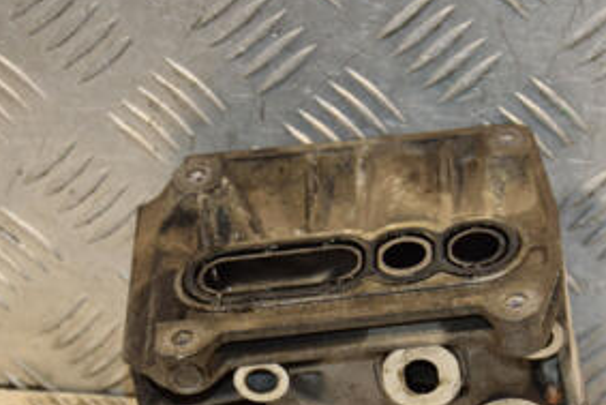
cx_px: 377
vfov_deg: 8.6
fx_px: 2678
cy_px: 347
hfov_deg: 12.9
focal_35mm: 159
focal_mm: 50
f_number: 5.6
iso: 800
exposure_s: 1/200
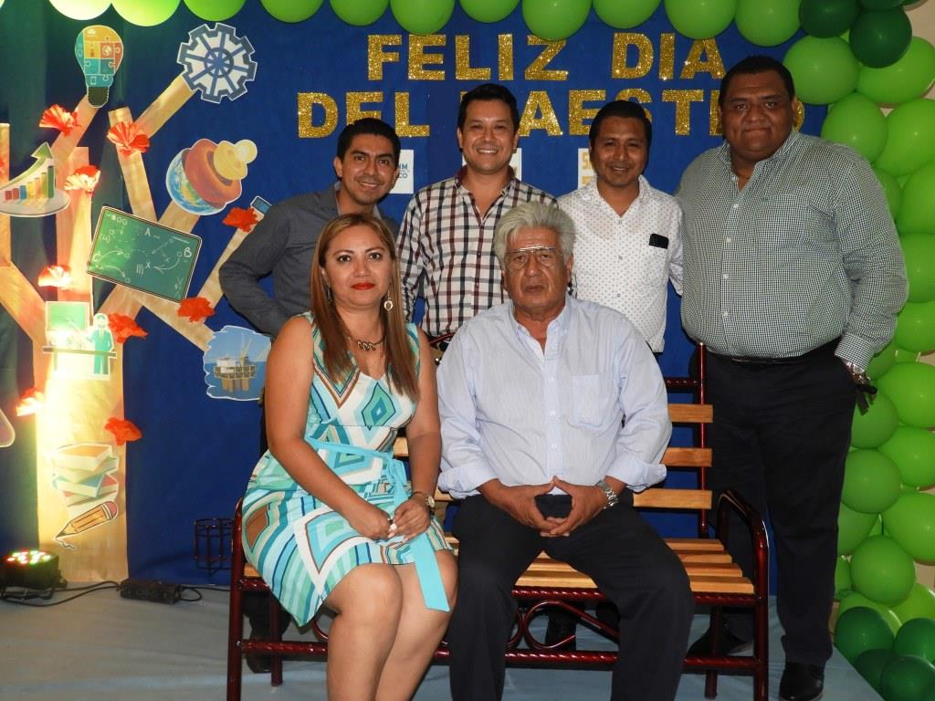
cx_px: 468
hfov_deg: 55.4
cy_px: 350
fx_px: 891
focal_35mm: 33
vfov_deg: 42.9
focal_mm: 5.9
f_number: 3.6
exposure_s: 1/30
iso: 200
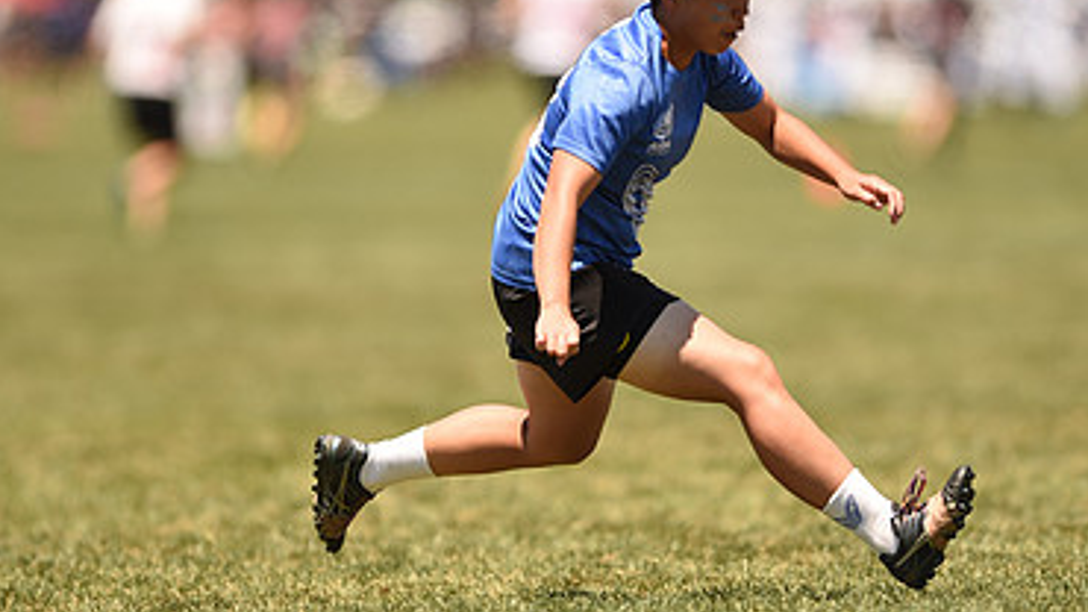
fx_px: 18922
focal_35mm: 656
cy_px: 240
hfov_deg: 3.3
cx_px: 606
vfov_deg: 1.9
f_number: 2.8
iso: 100
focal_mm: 400
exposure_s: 1/1250
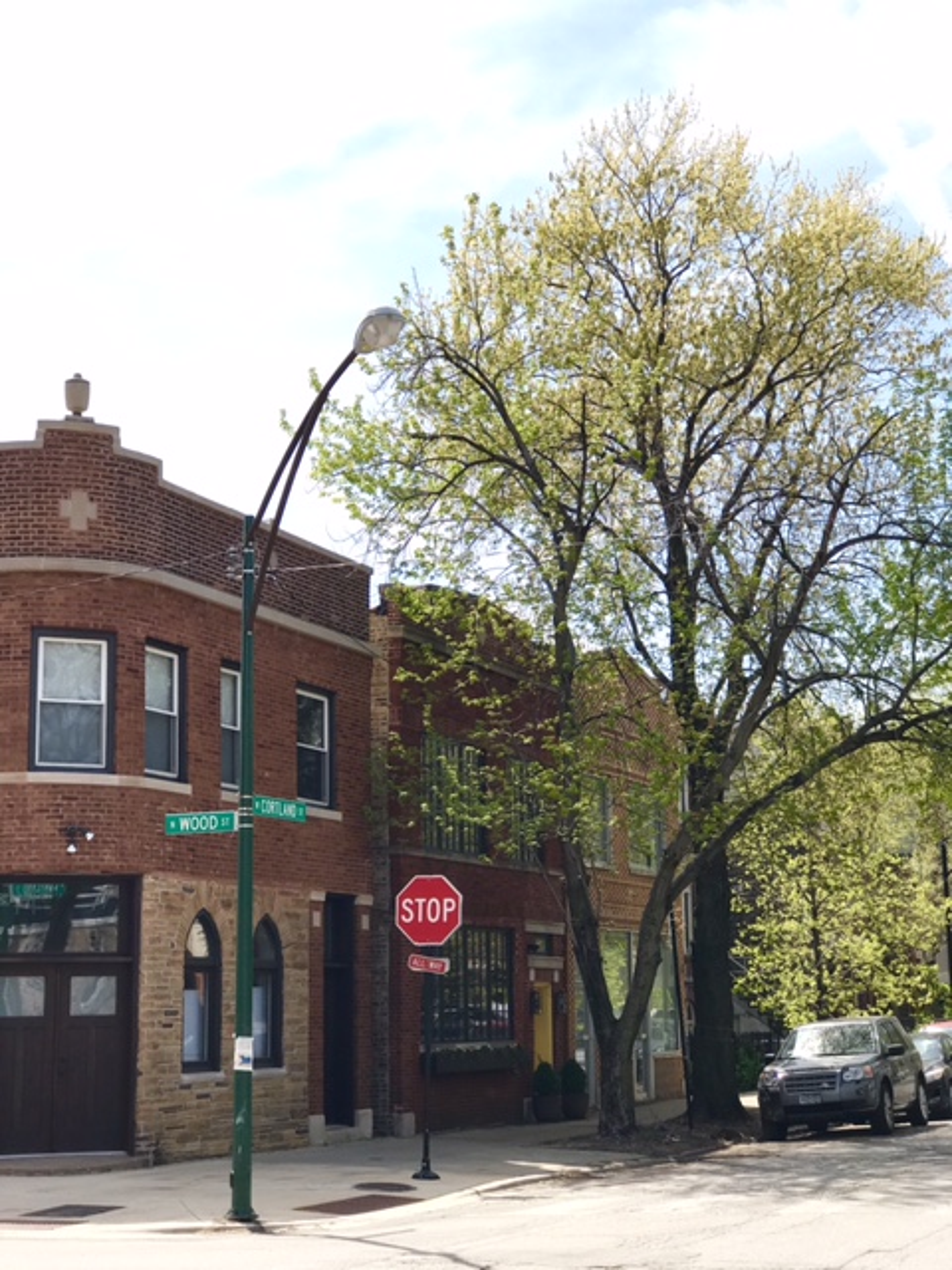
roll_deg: +0.9
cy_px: 635
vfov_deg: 33.8
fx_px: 2090
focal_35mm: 57
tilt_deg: +11.1
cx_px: 476
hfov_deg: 25.7
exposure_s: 1/499
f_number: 2.8
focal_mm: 6.6
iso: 20
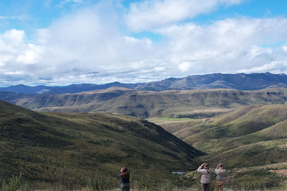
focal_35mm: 40
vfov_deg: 32.2
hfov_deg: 47.8
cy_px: 162
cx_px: 186
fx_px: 319
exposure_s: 1/1250
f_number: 2.8
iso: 100
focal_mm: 8.38
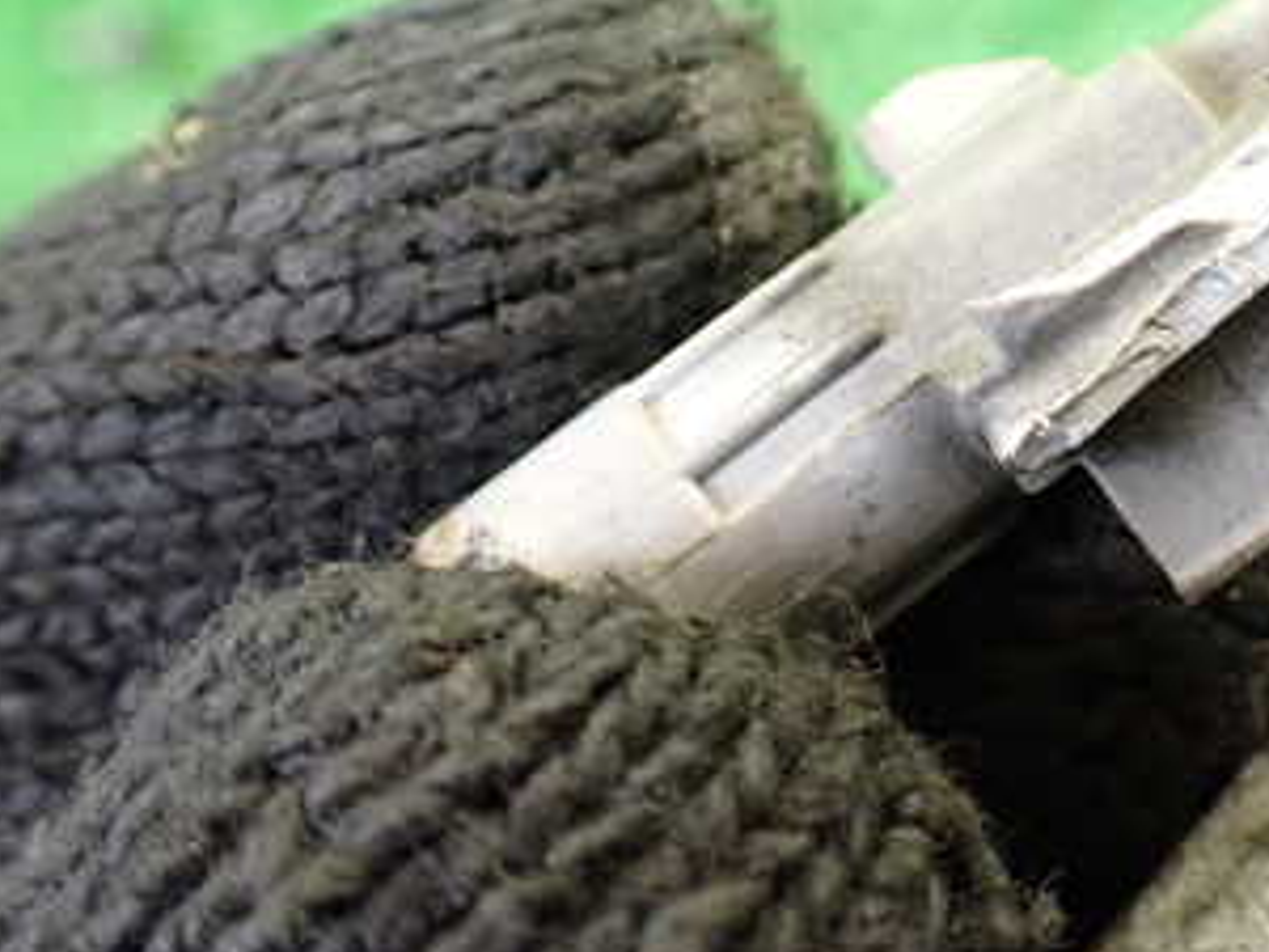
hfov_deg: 30.2
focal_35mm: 60
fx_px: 2200
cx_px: 1235
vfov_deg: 24.2
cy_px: 271
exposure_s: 1/125
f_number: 2.3
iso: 400
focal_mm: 5.4
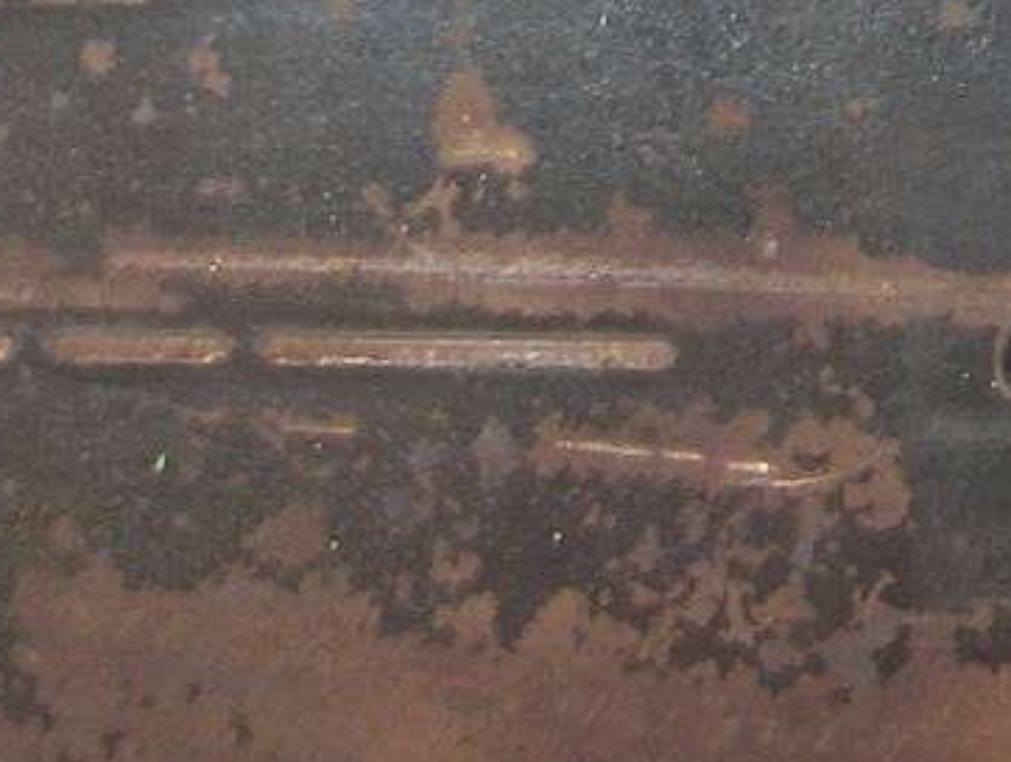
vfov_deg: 7.5
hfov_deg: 10.2
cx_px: 466
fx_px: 5677
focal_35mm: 194
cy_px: -572
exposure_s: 1/60
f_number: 2.8
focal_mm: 8
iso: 100
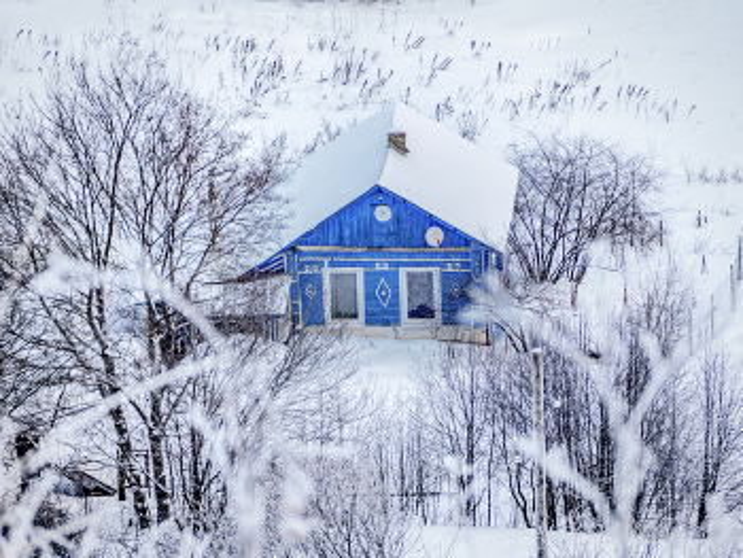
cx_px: 372
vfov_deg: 5.0
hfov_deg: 6.6
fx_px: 6444
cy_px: 279
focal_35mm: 300
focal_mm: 150
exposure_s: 1/320
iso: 250
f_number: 5.6
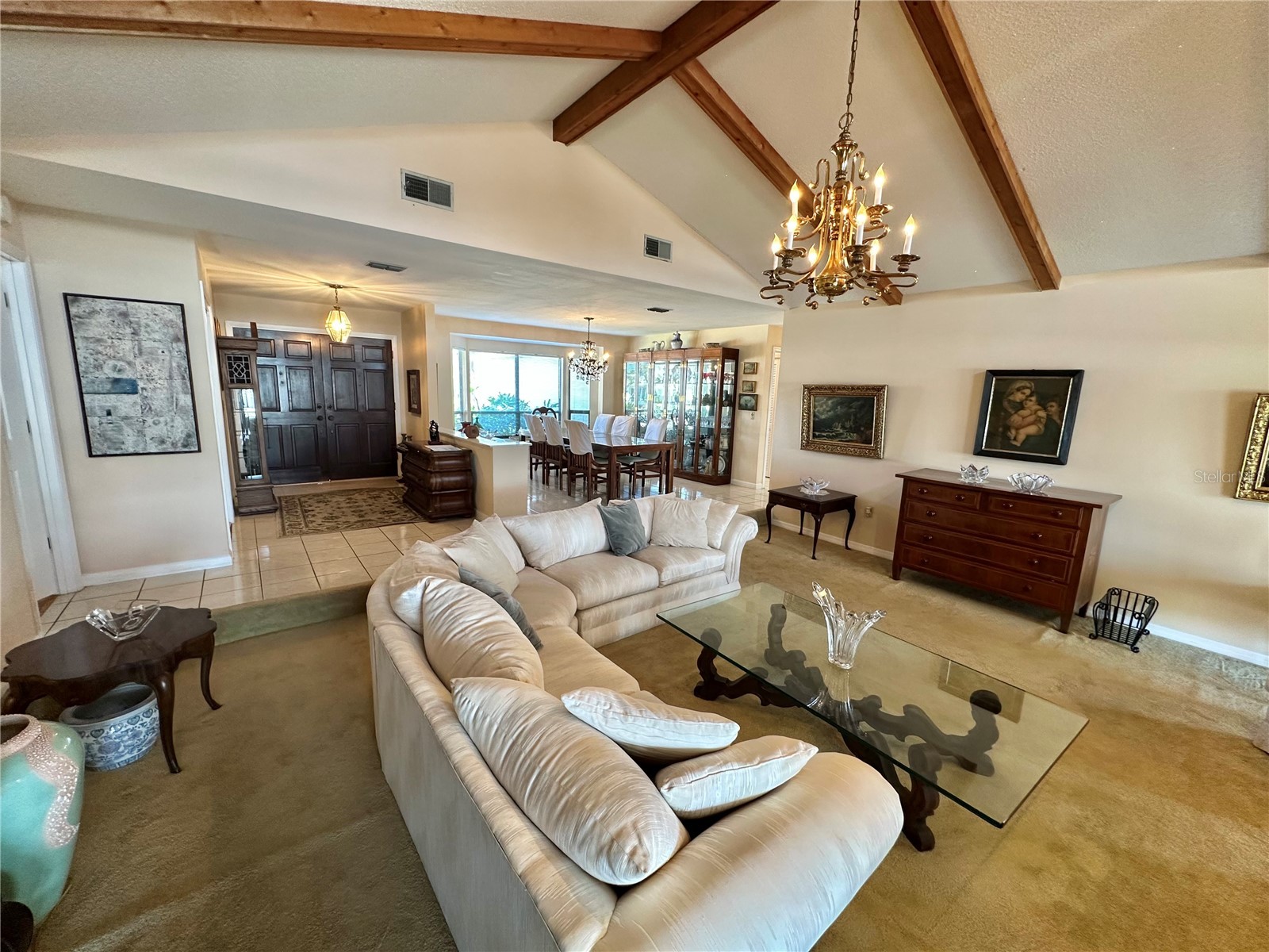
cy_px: 476
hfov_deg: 102.1
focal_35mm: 14
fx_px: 513
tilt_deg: -9.3
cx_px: 634
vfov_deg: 85.7
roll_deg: -1.3
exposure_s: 1/60
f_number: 2.2
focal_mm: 2.22
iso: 160
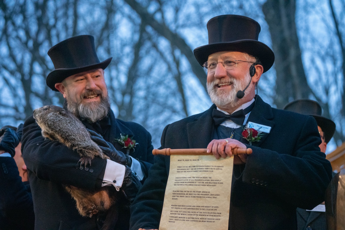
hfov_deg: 16.4
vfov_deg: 11.0
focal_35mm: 125
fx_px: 1198
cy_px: 115
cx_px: 172
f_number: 5
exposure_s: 1/500
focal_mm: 125
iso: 12800
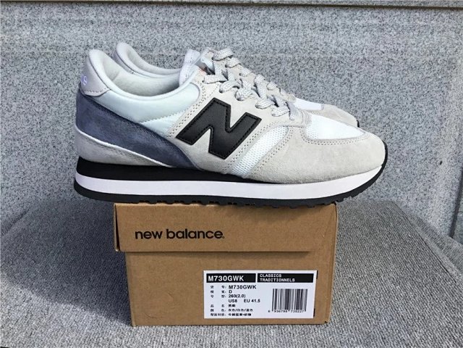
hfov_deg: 58.4
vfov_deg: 45.4
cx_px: 232
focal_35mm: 31
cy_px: 174
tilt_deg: -18.7
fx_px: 415
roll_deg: +0.0
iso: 25
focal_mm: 3.3
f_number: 2.4
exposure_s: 1/582
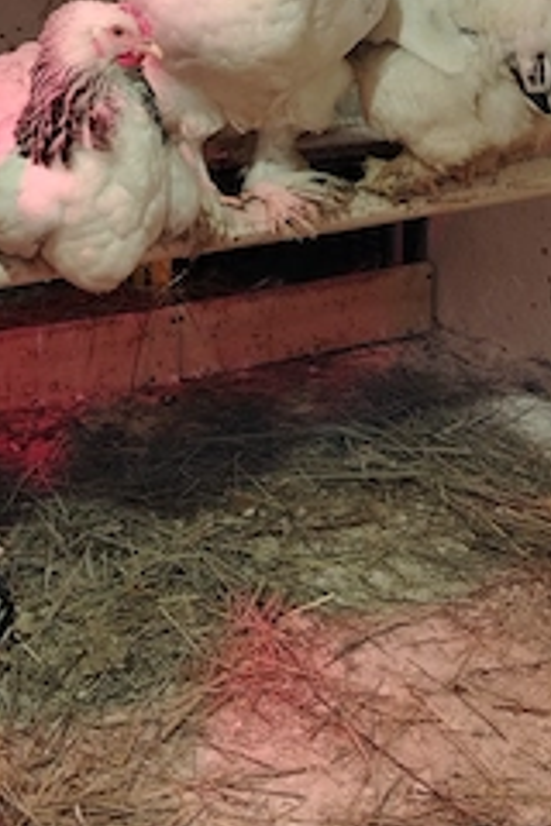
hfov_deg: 22.4
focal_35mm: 59
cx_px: 52
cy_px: 148
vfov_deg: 32.8
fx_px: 1354
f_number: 1.75
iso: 709
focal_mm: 5.25
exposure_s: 1/50
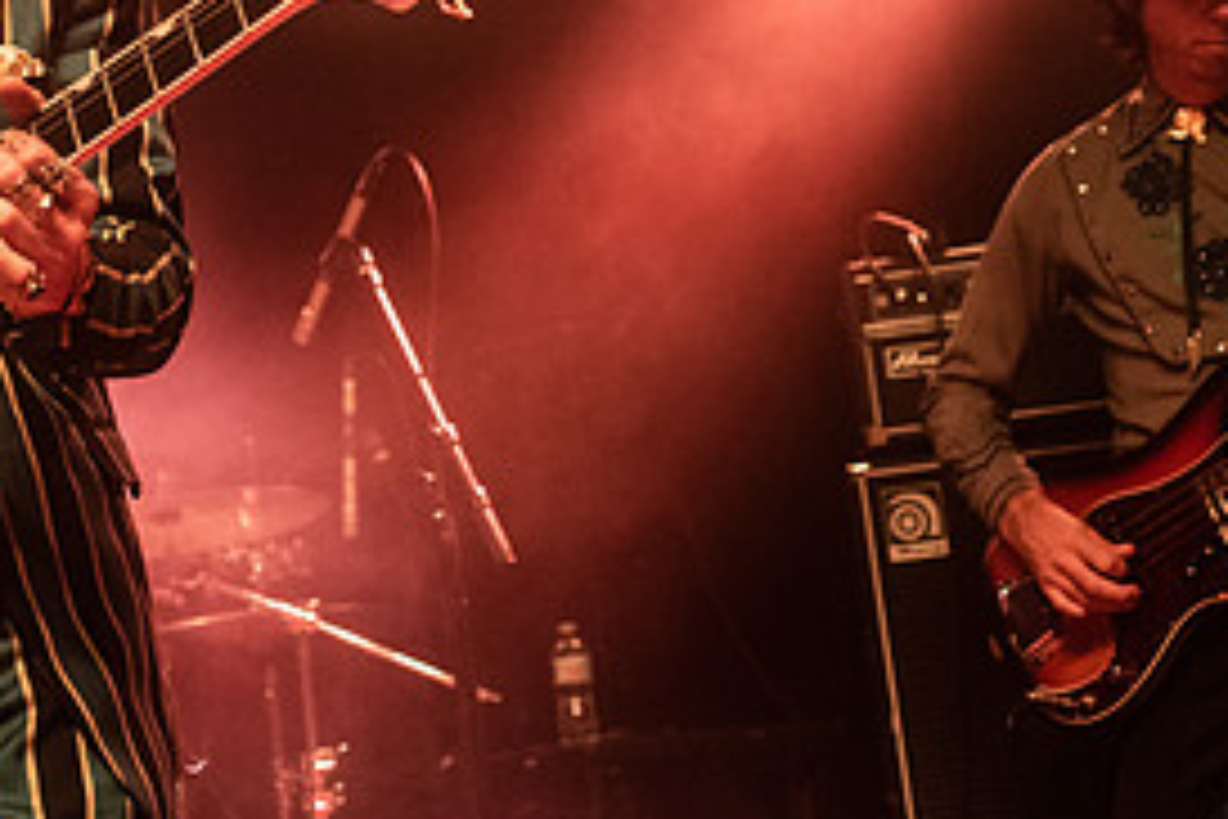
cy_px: 65
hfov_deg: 23.8
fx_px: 2899
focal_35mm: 85
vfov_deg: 15.9
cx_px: 450
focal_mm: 40
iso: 3200
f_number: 3.2
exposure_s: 1/250
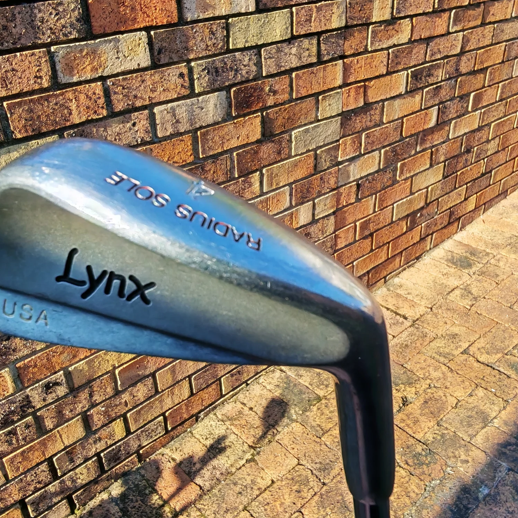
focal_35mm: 32
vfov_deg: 51.1
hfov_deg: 50.9
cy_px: 260
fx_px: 542
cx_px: 216
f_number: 2.2
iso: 50
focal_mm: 1.96
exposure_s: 1/500
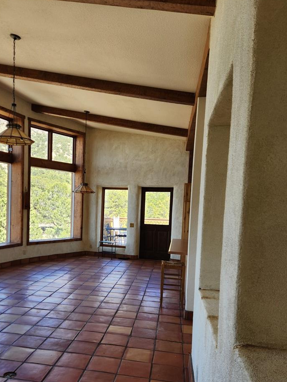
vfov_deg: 59.4
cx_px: 115
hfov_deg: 46.5
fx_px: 332
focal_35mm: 30
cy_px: 230
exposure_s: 1/180
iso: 25
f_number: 1.8
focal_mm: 5.4
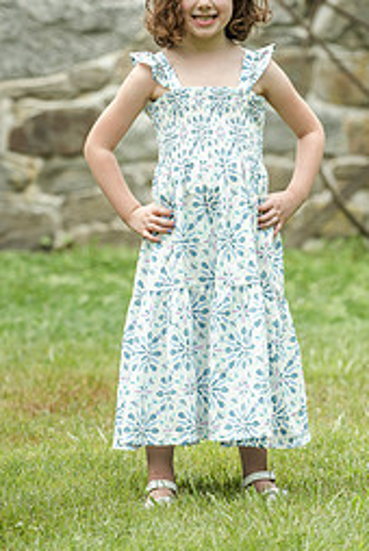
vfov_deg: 7.3
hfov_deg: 4.9
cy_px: 106
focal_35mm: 283
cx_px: 232
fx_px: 4339
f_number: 4
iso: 640
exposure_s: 1/2000
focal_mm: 160
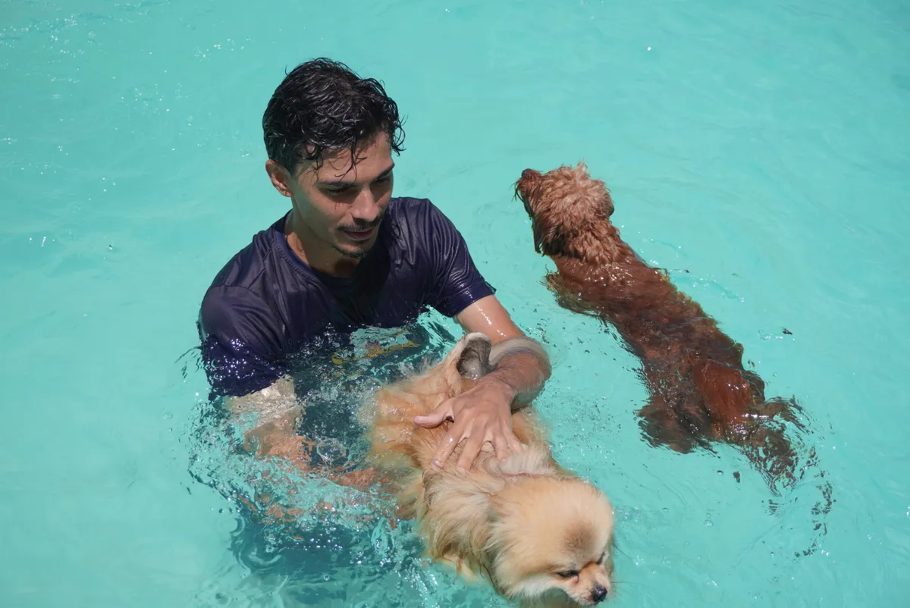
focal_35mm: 52
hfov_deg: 37.8
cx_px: 455
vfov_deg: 25.8
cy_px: 304
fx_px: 1328
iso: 100
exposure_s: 1/1250
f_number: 5.6
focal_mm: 35
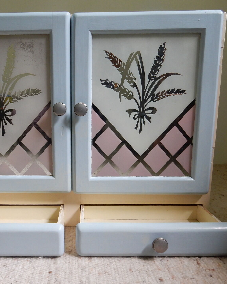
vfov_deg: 52.8
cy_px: 147
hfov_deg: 42.7
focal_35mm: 34
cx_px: 73
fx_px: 286
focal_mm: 4.5
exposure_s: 1/30
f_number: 3.7
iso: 180
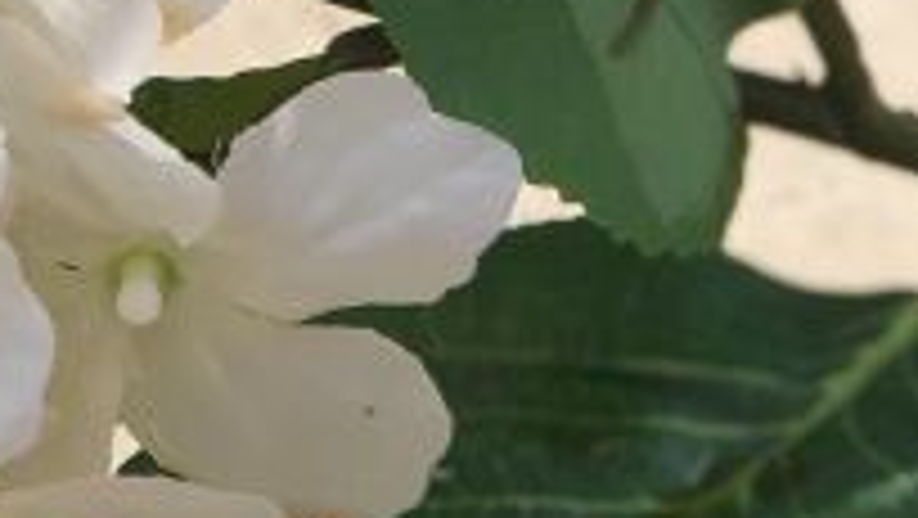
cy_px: -633
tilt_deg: -21.2
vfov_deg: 4.2
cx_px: 292
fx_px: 6917
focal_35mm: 284
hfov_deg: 7.6
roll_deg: -3.0
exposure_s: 1/631
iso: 20
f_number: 2.8
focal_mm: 6.6
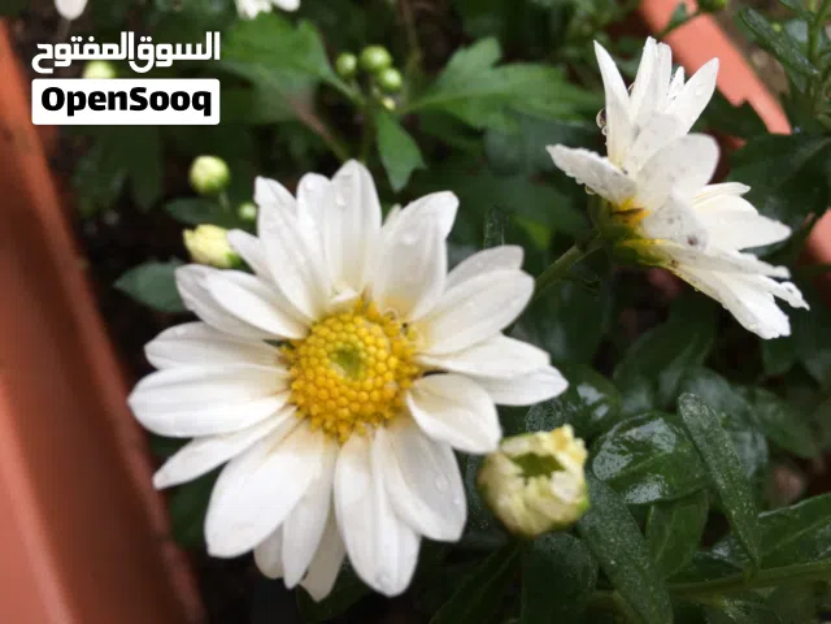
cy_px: 312
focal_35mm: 29
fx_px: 696
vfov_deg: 48.2
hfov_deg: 61.7
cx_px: 416
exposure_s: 1/108
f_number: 2.2
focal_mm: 4.15
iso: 25
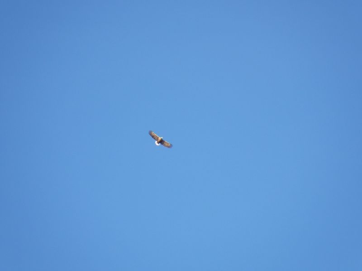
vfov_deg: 10.6
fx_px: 1464
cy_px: 136
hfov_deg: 14.1
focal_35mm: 140
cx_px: 181
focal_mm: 25
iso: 125
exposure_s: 1/160
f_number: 5.5
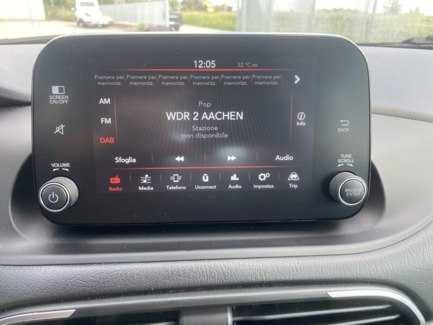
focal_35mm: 26
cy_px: 162
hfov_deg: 67.3
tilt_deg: -23.0
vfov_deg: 53.1
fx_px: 325
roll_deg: -1.6
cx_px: 216
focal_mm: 4.25
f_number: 1.8
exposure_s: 1/108
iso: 40
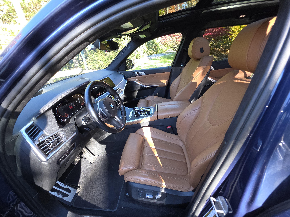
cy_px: 108
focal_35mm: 13
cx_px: 145
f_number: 1.9
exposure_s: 1/60
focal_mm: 2.2
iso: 50
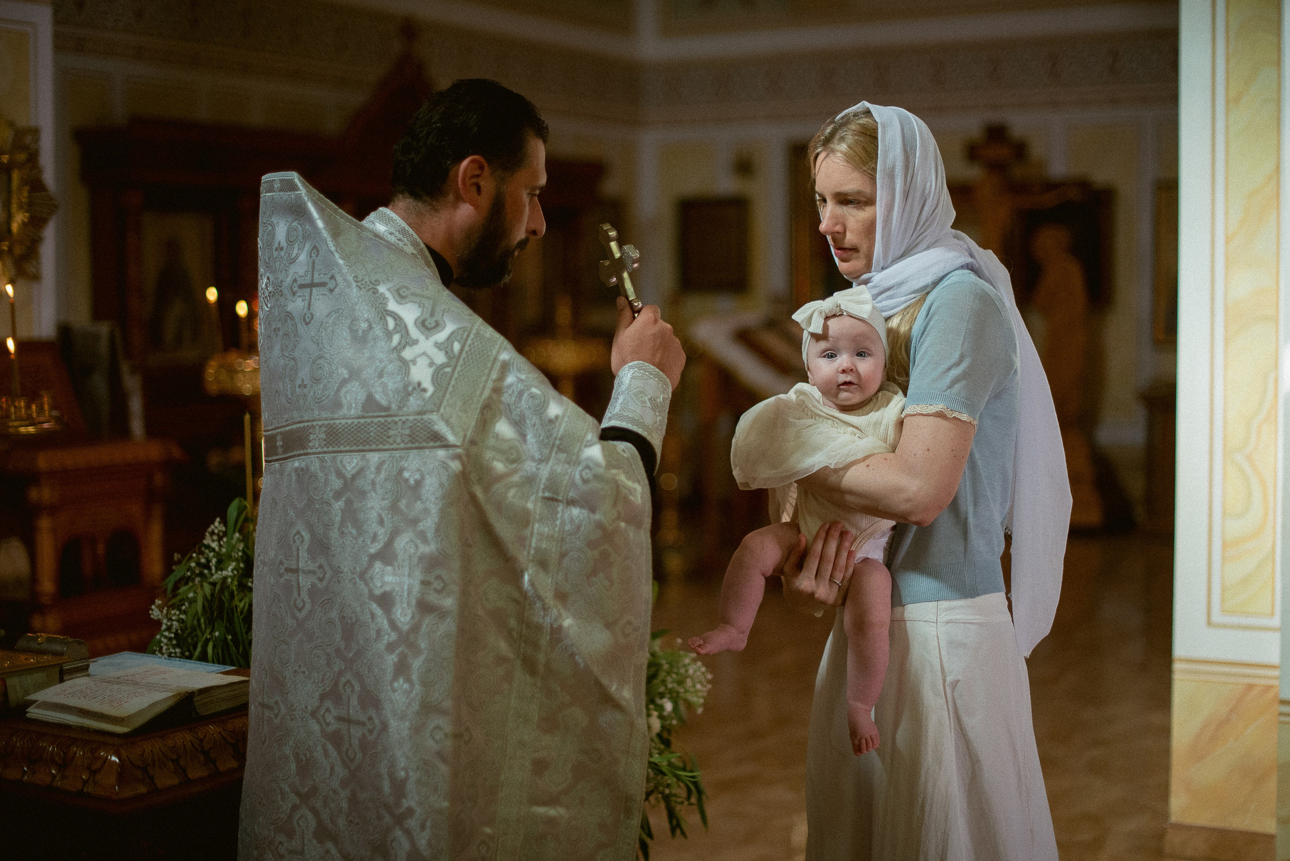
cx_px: 695
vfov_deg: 25.0
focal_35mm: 54
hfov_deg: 36.8
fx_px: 1940
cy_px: 434
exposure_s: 1/640
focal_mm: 50
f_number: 1.4
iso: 640
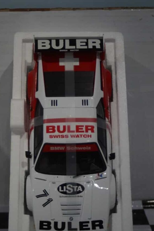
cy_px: 116
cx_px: 79
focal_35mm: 72
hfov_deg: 19.0
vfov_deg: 28.3
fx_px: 459
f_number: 4.5
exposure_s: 1/160
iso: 1600
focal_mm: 45
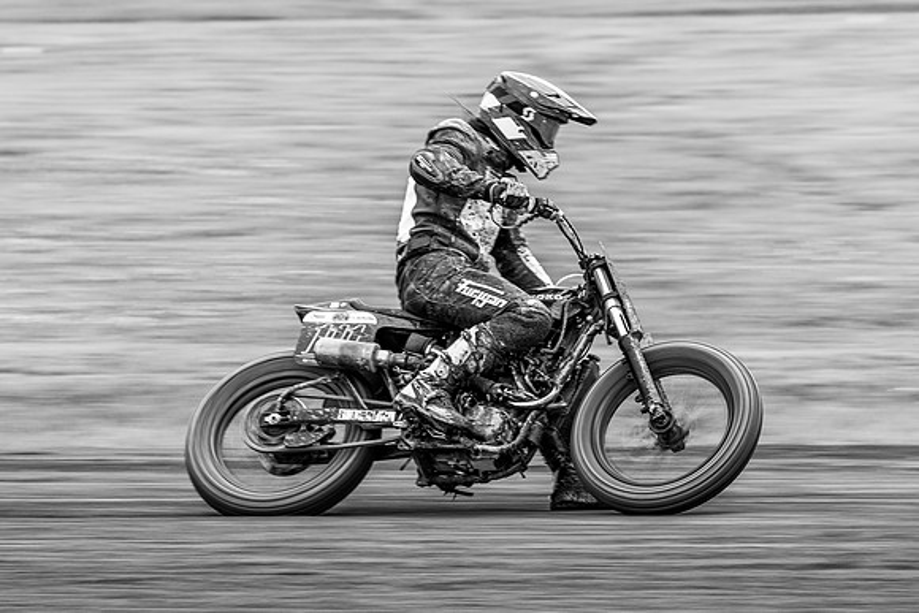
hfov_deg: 5.6
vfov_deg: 3.8
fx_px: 9319
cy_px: 328
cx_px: 485
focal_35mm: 365
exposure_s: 1/125
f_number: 7.1
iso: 125
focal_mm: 200
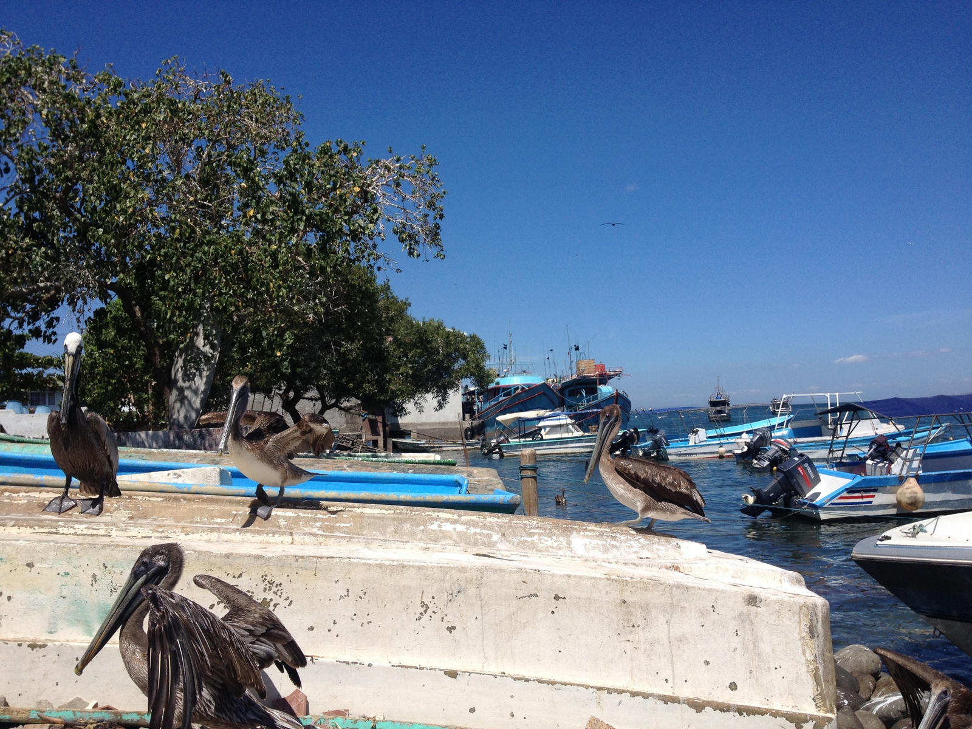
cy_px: 364
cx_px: 486
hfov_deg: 52.6
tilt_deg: +0.0
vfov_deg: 40.7
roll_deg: +2.7
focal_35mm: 35
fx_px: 983
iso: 50
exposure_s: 1/3067
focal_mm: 4.28
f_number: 2.4
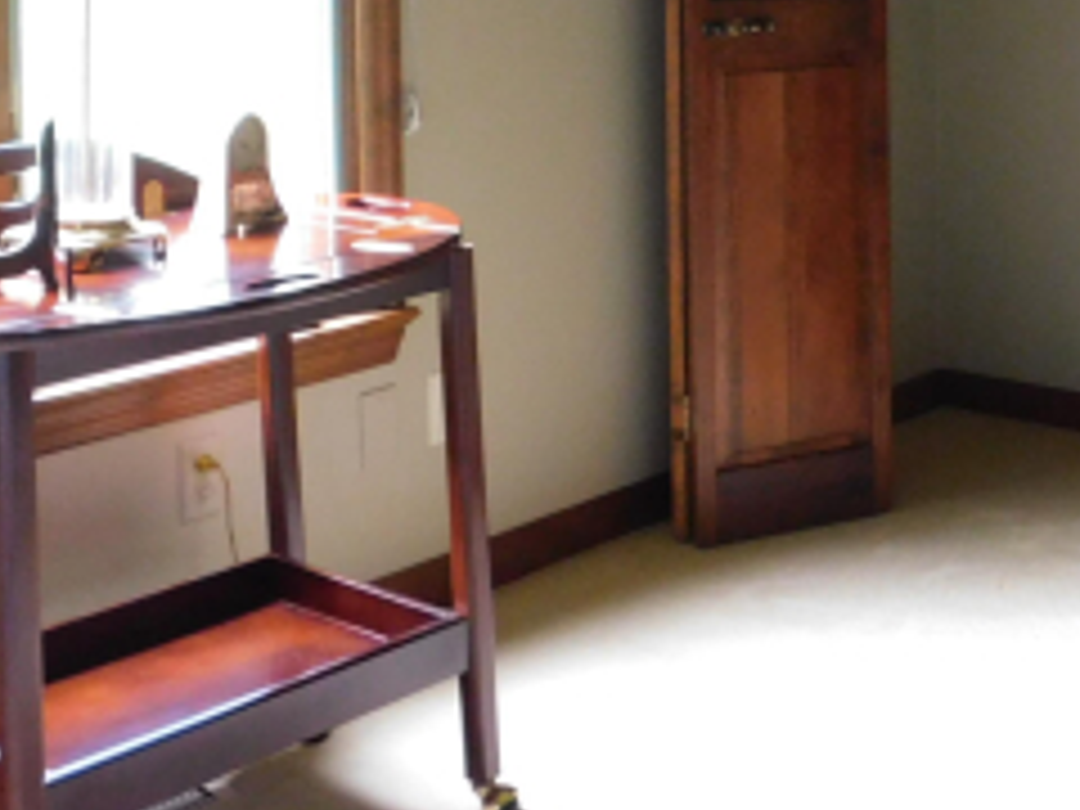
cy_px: -122
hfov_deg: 29.9
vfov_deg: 21.5
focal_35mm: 64
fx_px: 1997
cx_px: 776
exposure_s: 1/20
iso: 400
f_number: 3
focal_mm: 4
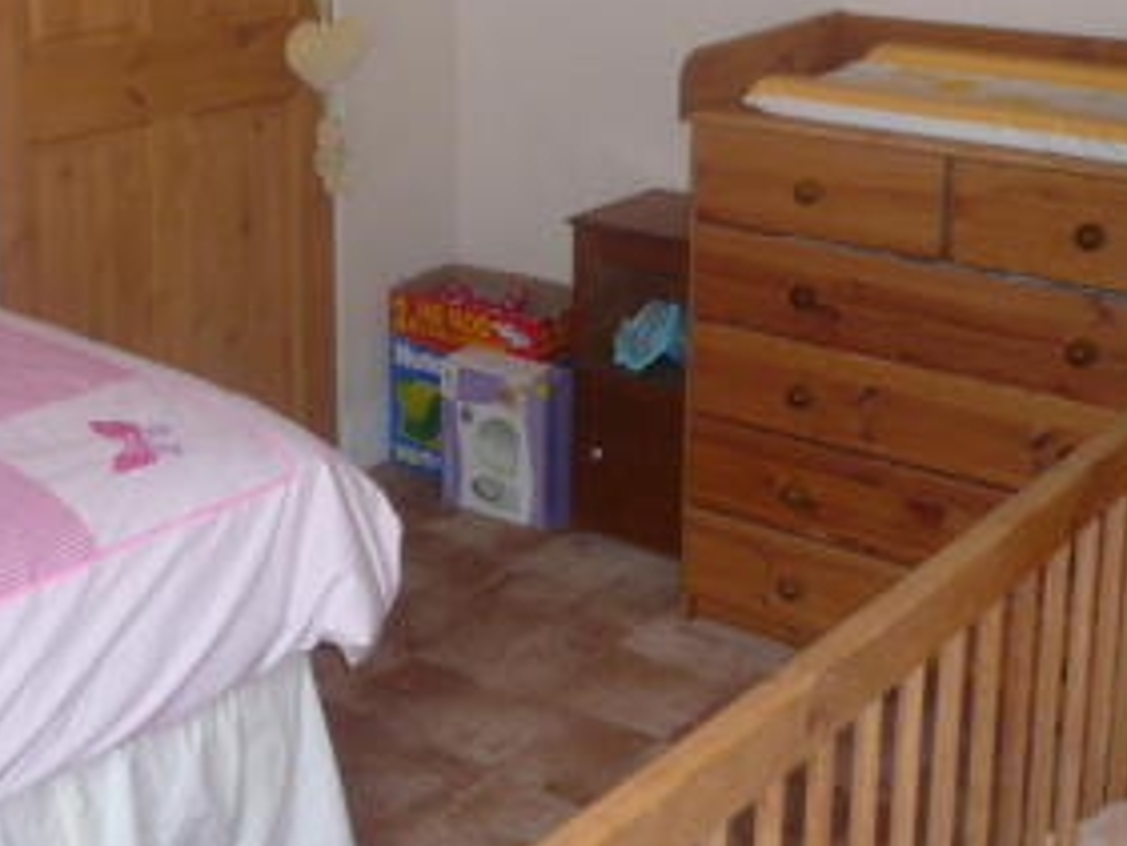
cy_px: 154
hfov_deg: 32.3
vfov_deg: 24.8
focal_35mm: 58
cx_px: 231
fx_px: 1889
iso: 125
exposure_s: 1/30
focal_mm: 4.6
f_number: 2.8
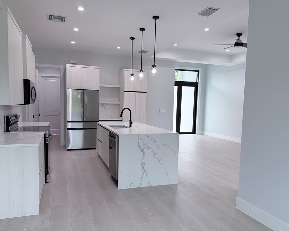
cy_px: 121
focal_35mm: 27
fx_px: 231
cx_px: 139
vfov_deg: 53.2
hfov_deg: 64.0
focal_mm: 6.76
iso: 160
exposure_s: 1/211
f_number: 1.78
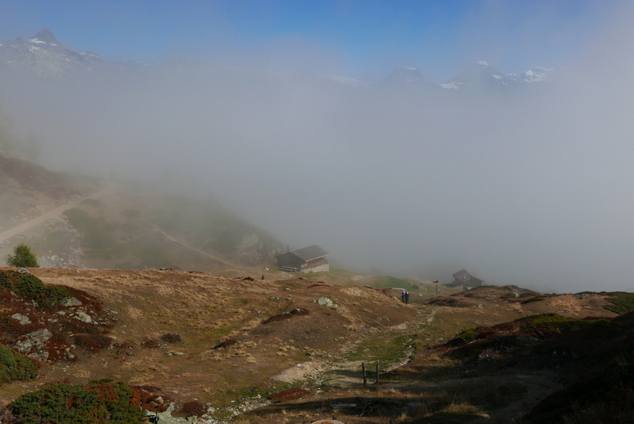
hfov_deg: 48.4
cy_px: 212
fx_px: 705
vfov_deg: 33.5
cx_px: 317
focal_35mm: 40
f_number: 5.6
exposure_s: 1/1600
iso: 200
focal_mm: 17.9
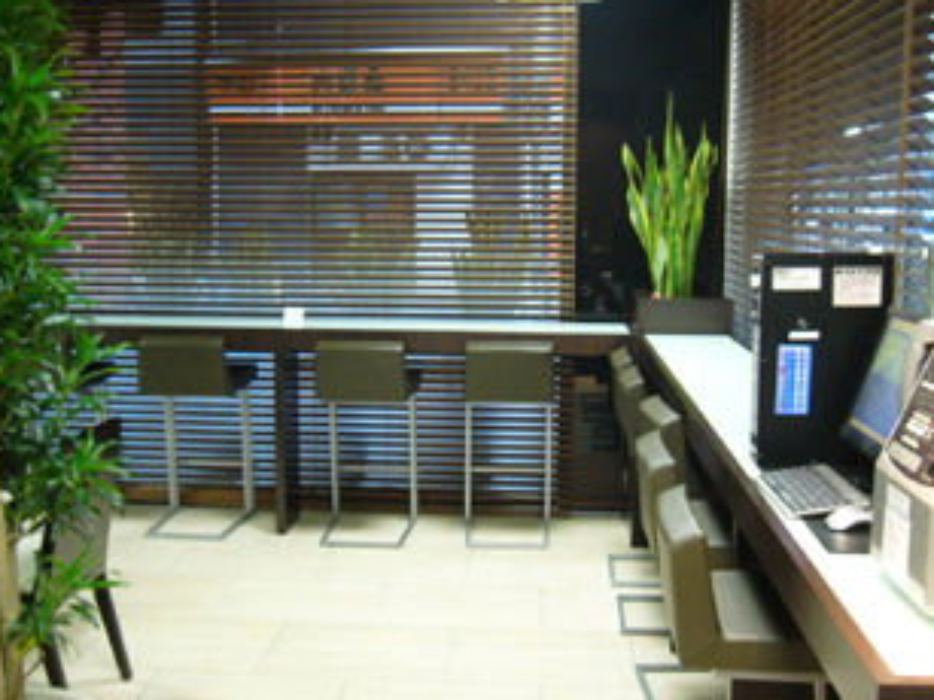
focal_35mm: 41
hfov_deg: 45.8
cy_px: 332
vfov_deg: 35.1
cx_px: 453
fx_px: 1106
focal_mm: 5.8
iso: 200
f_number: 2.8
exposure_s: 1/5
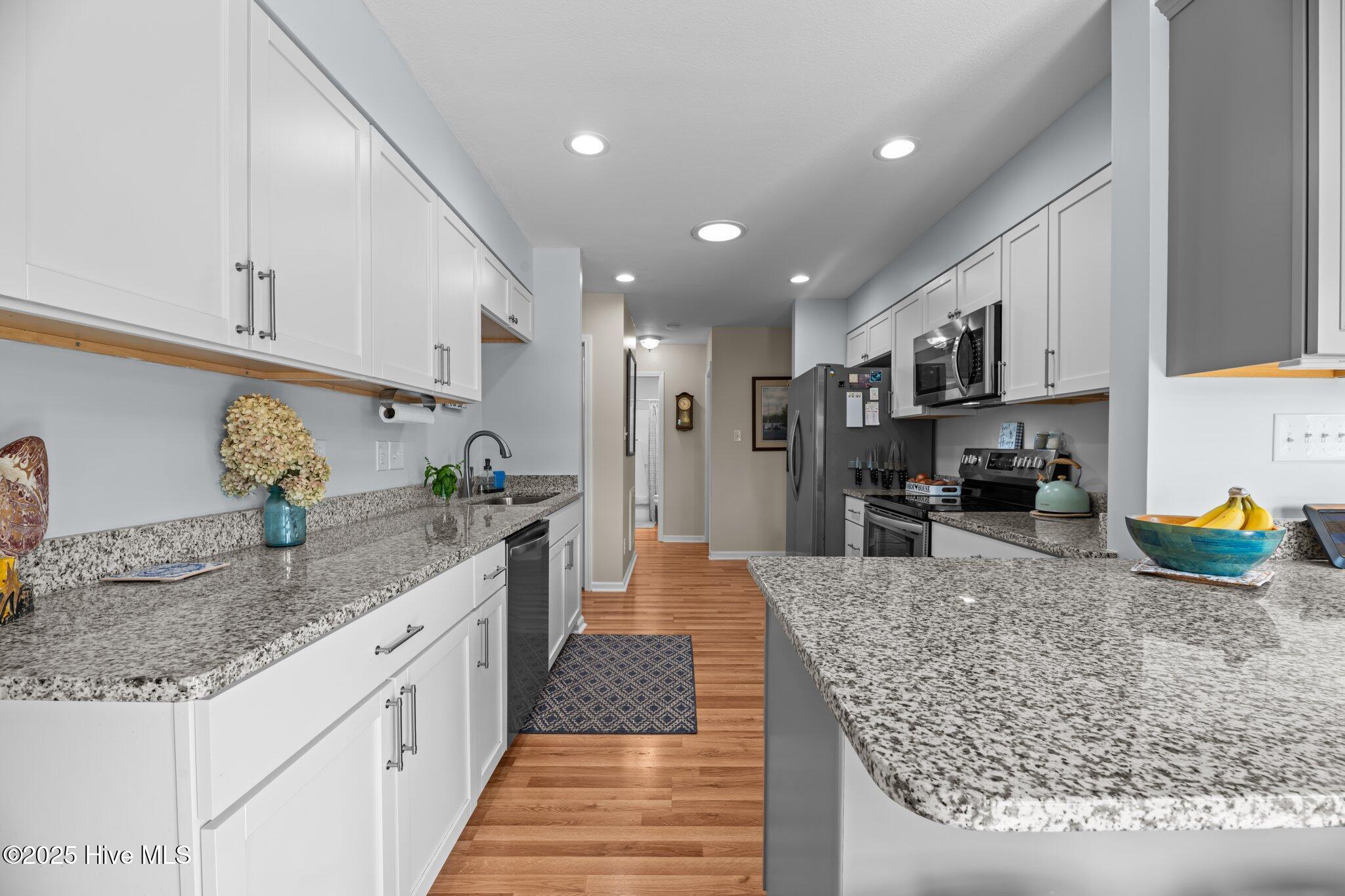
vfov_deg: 81.2
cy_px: 448
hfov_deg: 104.3
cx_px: 672
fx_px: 523
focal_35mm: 14
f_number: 9
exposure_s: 1/1.67
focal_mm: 14
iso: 100
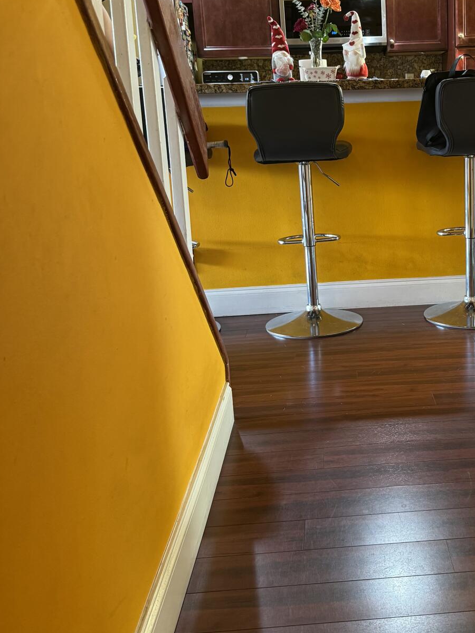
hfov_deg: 34.7
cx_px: 392
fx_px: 732
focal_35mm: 40
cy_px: 242
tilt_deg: -10.2
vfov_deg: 46.4
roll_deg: +2.7
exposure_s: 1/60
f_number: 1.78
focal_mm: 6.76
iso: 400
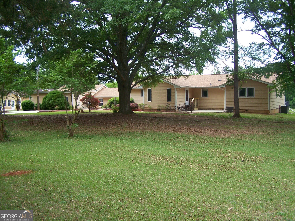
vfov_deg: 37.7
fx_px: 324
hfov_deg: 49.0
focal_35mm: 38
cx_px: 148
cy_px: 110
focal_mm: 6.3
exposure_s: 1/200
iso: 80
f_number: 2.8
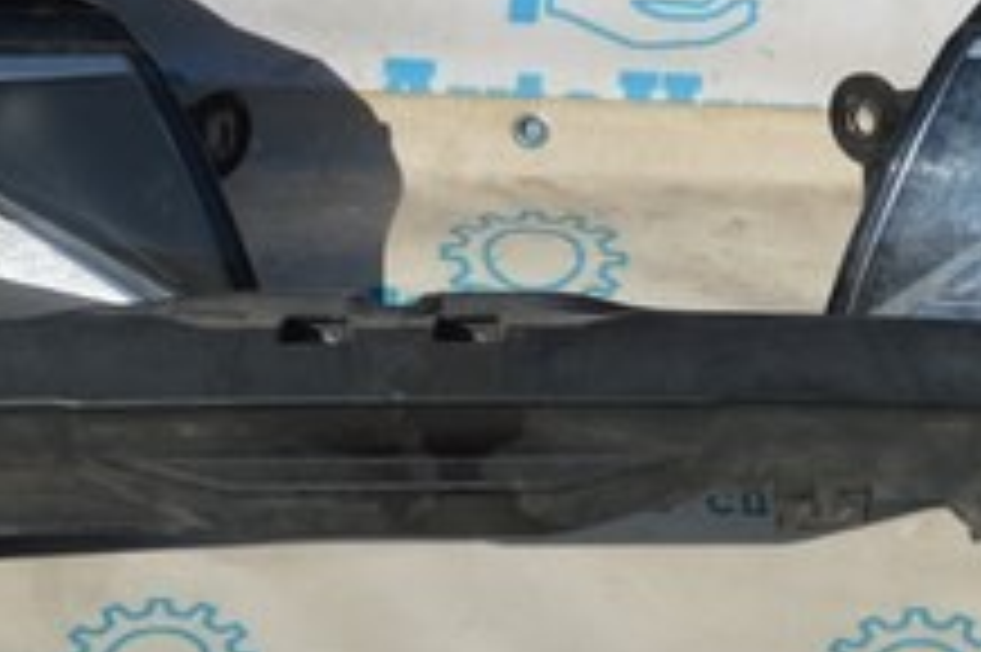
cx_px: 342
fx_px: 5745
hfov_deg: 9.8
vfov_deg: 6.4
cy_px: 839
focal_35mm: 211
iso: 100
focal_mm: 30
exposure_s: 1/400
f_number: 10
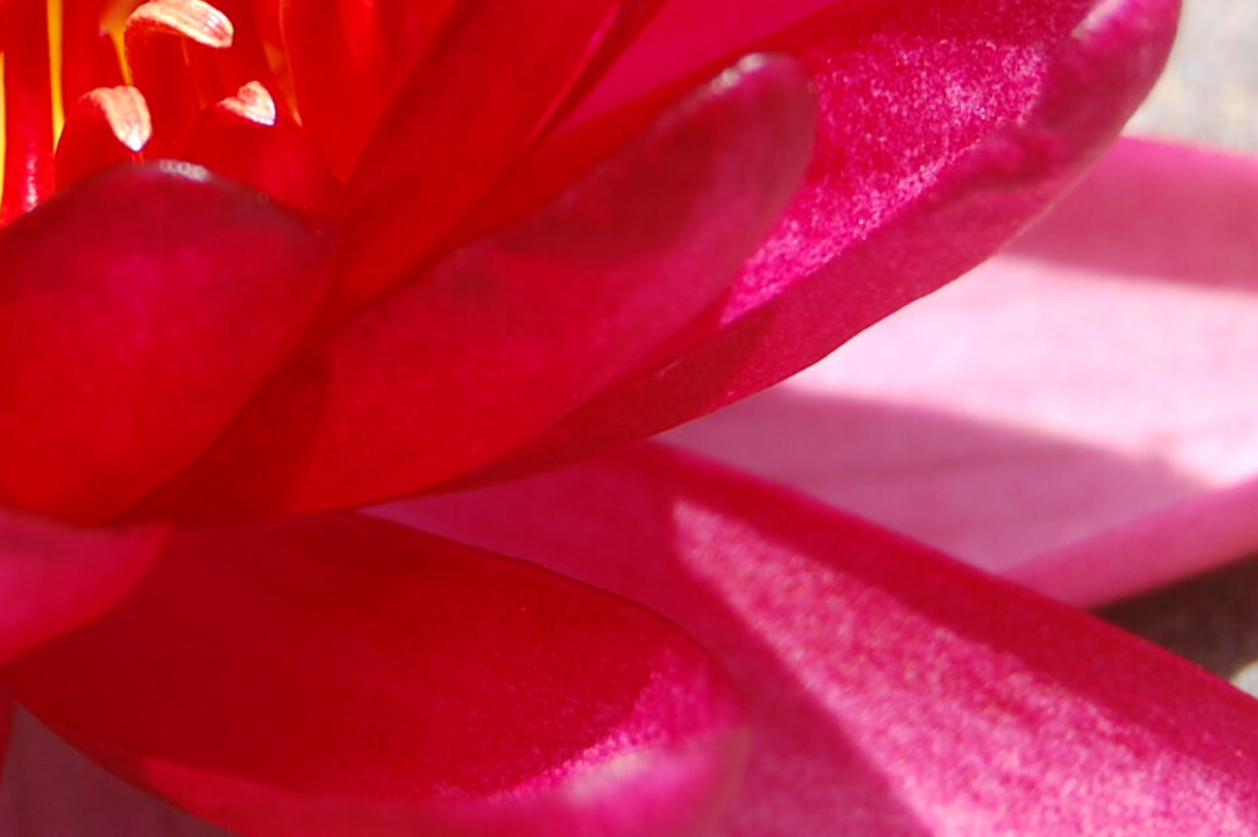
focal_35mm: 222
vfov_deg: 6.1
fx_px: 7764
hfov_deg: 9.2
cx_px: -34
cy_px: -207
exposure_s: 1/250
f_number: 8
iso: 200
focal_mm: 55
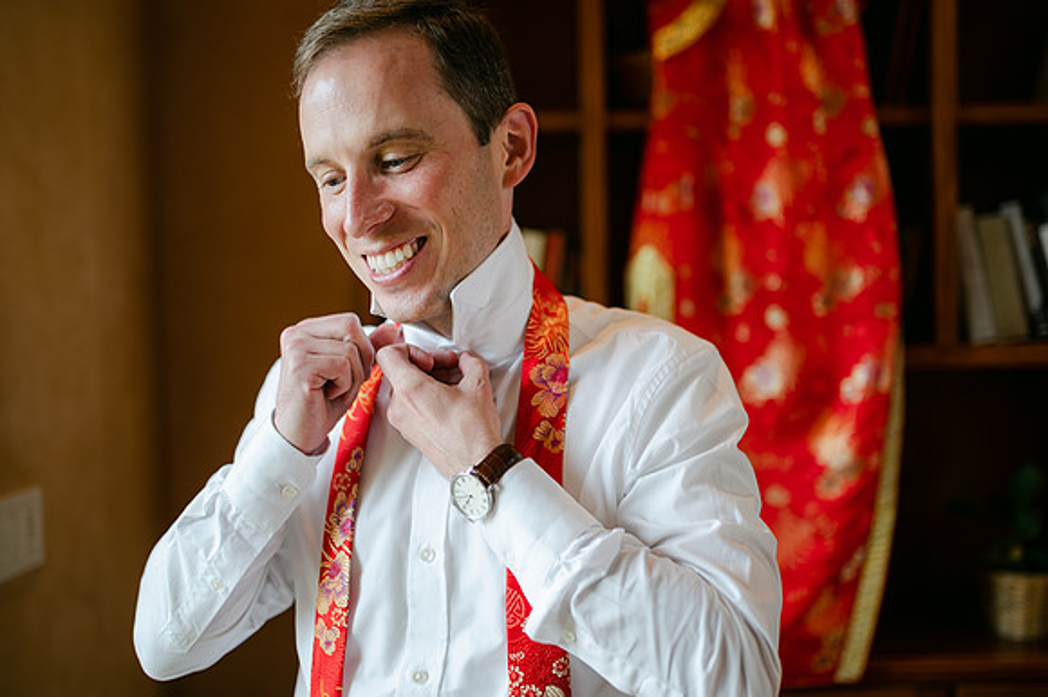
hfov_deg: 54.5
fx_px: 1018
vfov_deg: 37.8
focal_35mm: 35
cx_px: 524
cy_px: 348
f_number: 1.4
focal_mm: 35
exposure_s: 1/125
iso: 125
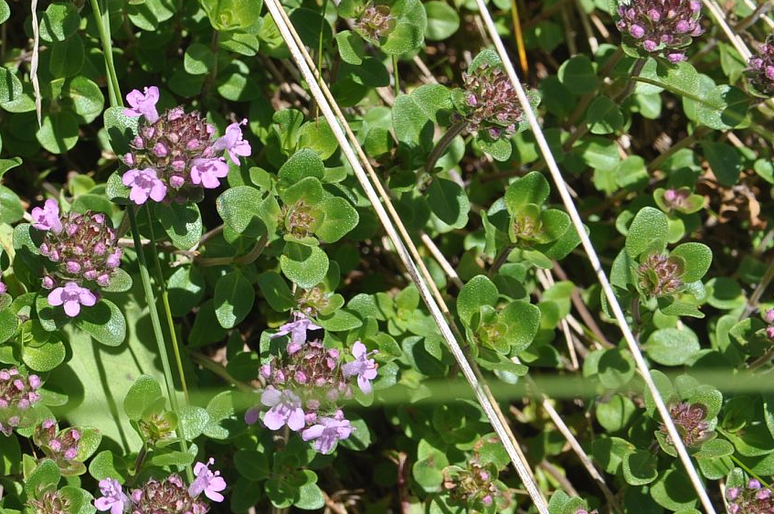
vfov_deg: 7.9
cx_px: 195
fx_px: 3709
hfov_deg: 11.9
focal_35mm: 173
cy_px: 181
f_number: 14
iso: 200
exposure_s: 1/125
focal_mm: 75
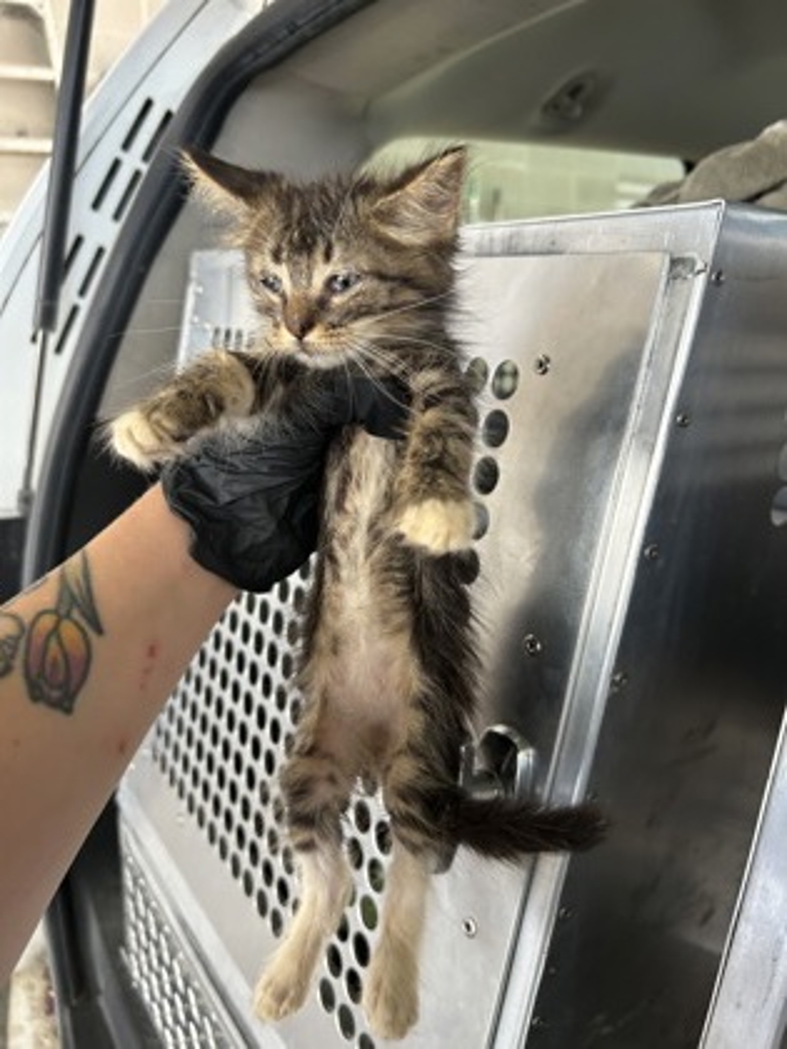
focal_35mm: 26
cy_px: 524
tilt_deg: -13.5
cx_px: 394
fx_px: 788
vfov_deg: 67.3
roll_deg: +2.8
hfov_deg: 53.1
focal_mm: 5.7
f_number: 1.5
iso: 100
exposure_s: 1/121
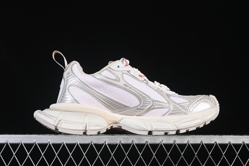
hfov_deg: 27.0
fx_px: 519
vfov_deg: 18.2
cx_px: 124
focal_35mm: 75
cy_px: 83
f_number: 8
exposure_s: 1/80
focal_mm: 50
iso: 160
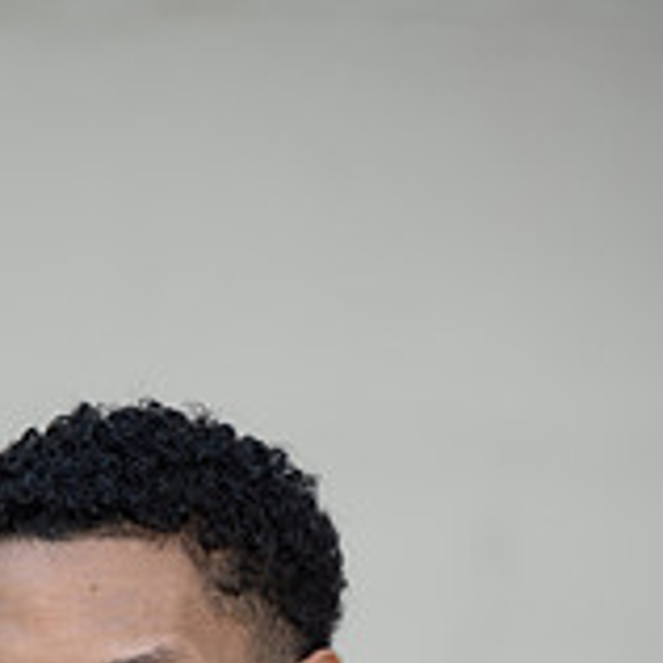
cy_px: 873
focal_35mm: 314
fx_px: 6804
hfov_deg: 5.6
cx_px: 92
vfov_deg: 5.5
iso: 200
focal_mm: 130
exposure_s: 1/800
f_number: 2.8
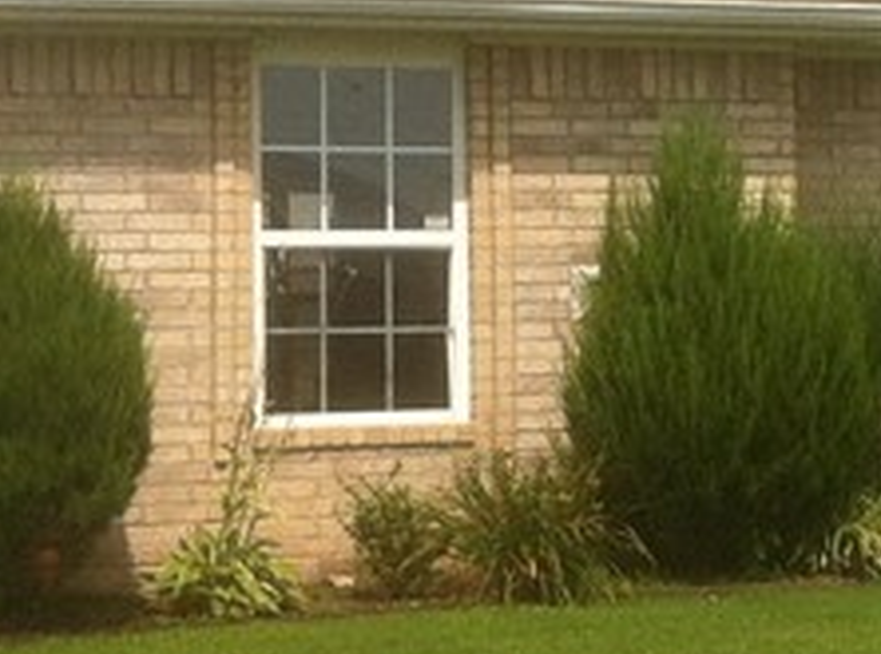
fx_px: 4110
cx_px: 1333
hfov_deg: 11.7
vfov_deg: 9.1
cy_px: 75
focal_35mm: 162
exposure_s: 1/1885
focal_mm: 3.85
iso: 80
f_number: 2.8
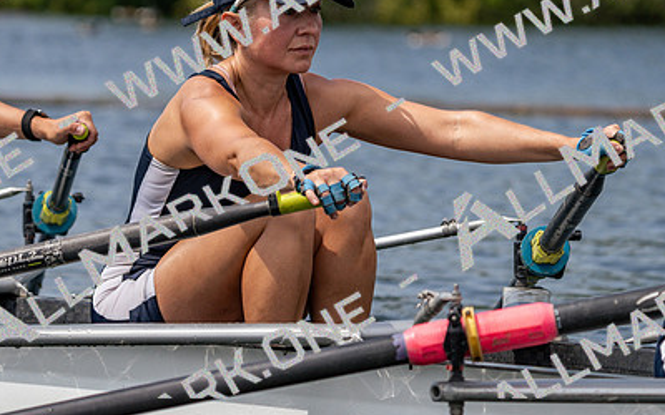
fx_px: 5365
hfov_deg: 7.1
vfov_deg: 4.4
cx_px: 311
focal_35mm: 296
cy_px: 114
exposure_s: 1/1600
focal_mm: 200
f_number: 5.6
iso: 200
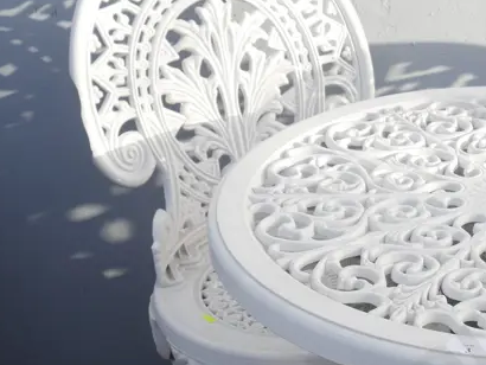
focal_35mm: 70
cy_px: 331
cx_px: 498
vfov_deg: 20.6
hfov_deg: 26.2
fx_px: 983
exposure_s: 1/320
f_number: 5.6
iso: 200
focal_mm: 14
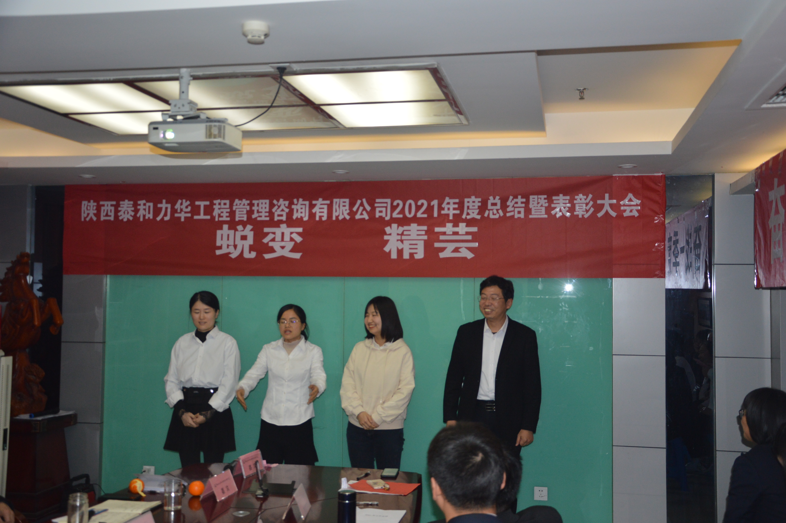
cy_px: 262
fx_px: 818
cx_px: 393
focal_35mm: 38
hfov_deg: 51.3
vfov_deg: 35.4
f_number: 4
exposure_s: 1/60
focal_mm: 25
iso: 560
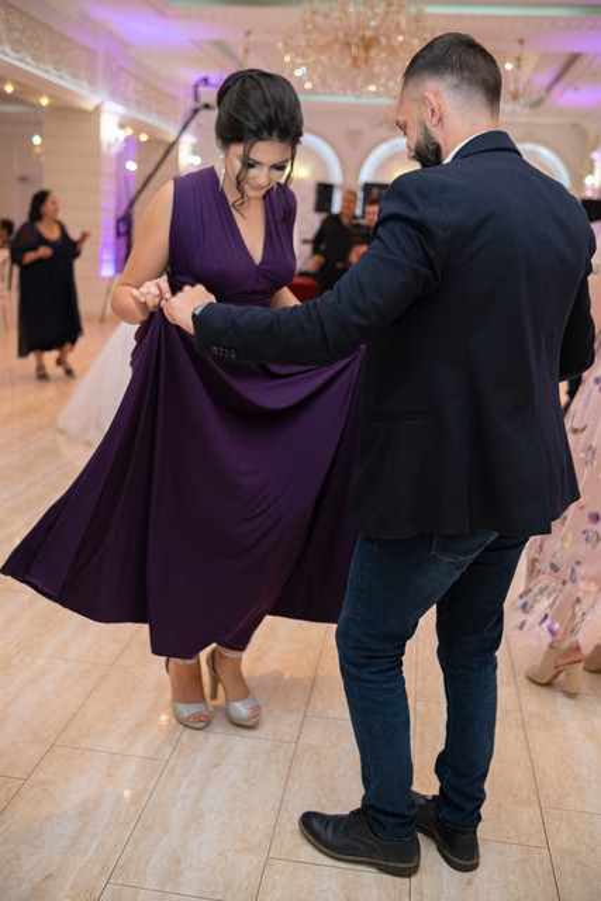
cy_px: 450
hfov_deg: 37.9
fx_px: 876
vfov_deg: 54.4
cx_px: 300
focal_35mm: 35
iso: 800
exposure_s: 1/125
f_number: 2
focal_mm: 23
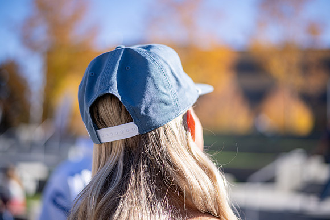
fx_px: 458
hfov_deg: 39.6
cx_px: 165
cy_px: 110
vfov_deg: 27.0
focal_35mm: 50
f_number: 1.8
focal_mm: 50
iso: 100
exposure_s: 1/2000
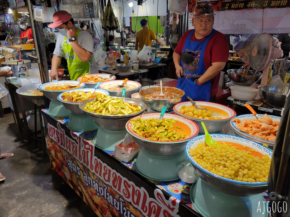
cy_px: 108
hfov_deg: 67.3
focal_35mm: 26
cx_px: 145
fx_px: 218
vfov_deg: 53.1
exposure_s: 1/100
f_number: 1.8
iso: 100
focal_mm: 5.4
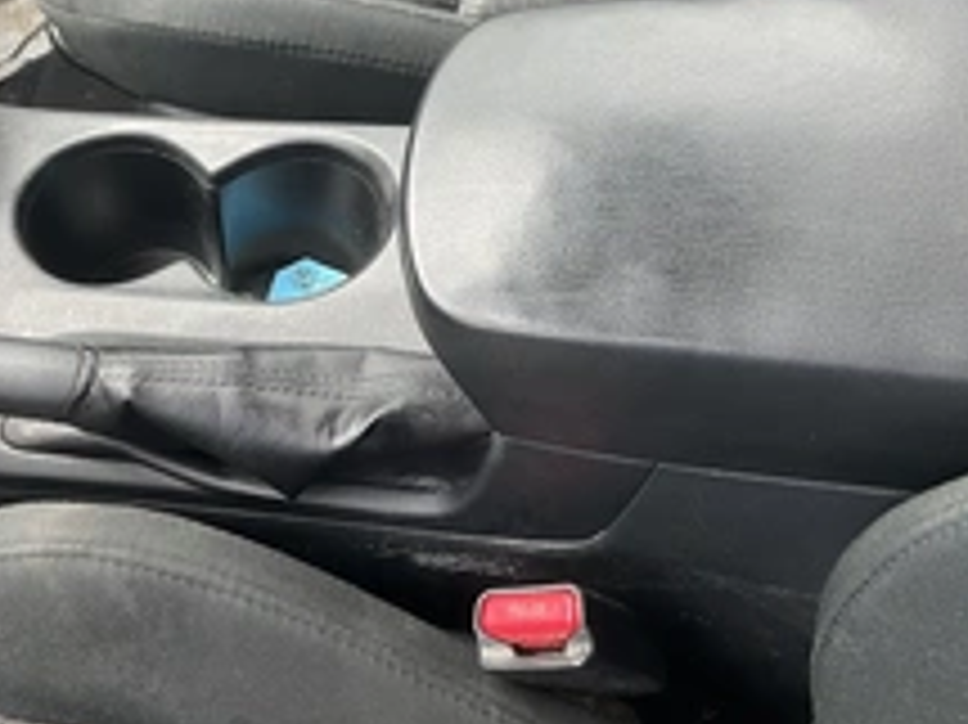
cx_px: 347
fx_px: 1509
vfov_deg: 26.5
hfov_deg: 35.3
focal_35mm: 54
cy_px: 153
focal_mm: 3
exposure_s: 1/122
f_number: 1.8
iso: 20
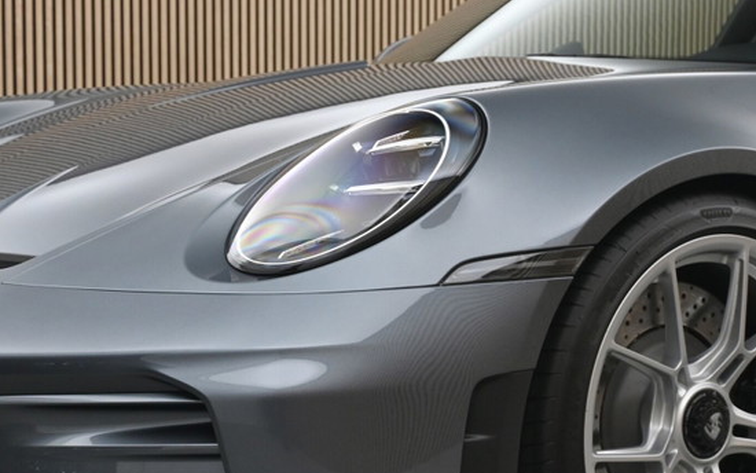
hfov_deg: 22.1
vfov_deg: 13.9
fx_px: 1936
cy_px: 292
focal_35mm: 94
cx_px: 363
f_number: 5
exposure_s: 1/50
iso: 640
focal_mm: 33
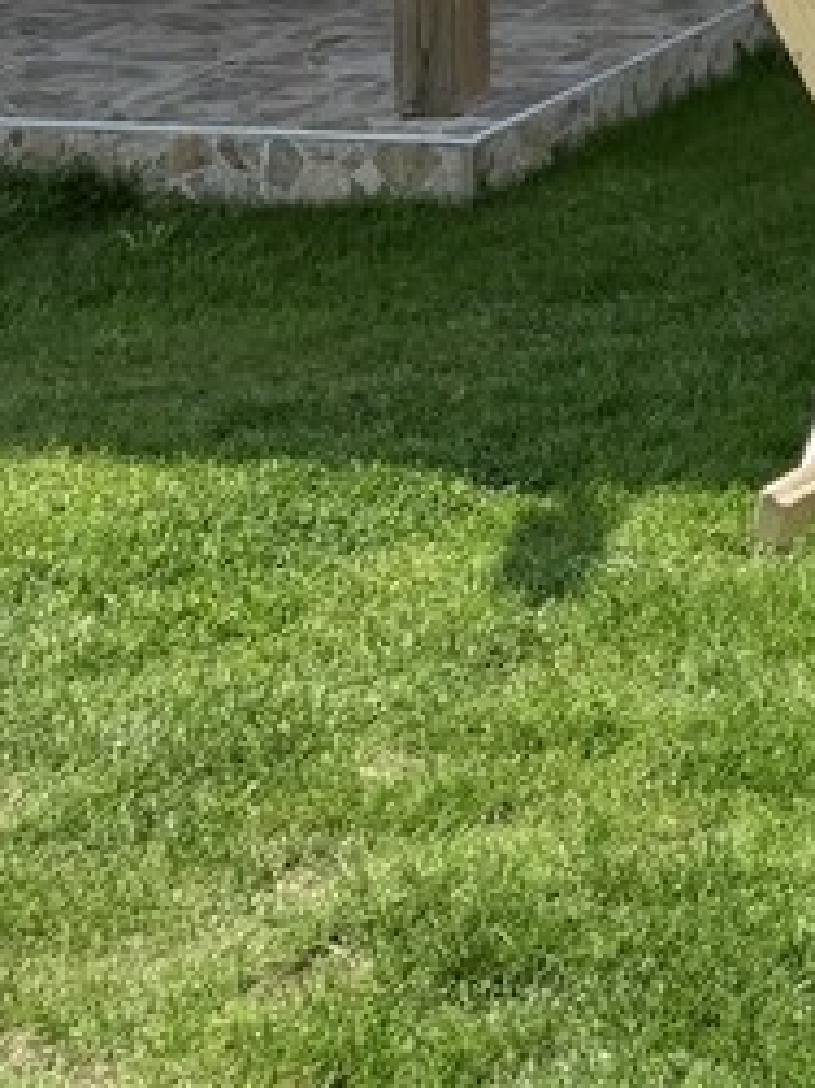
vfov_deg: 15.6
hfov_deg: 12.3
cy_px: -923
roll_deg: +0.8
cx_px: 1621
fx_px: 3330
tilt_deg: +1.9
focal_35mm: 106
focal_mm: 5.96
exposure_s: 1/4329
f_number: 1.6
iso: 50
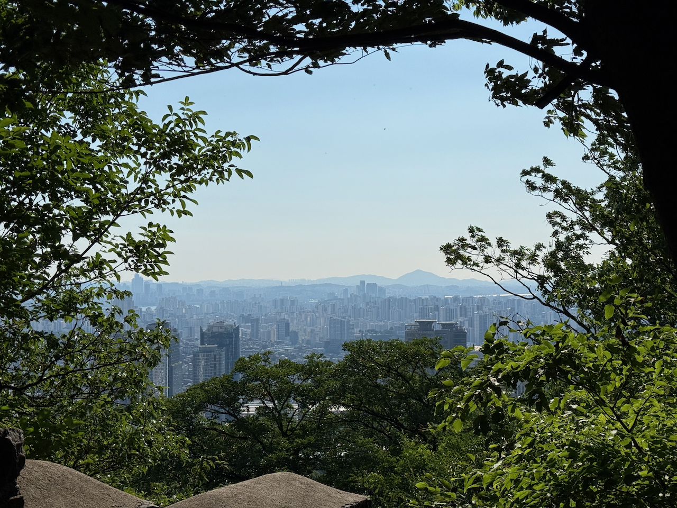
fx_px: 939
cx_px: 338
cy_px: 254
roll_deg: +0.3
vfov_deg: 30.3
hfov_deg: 39.7
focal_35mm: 48
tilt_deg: +1.2
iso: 50
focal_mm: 6.76
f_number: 1.78
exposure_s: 1/13333
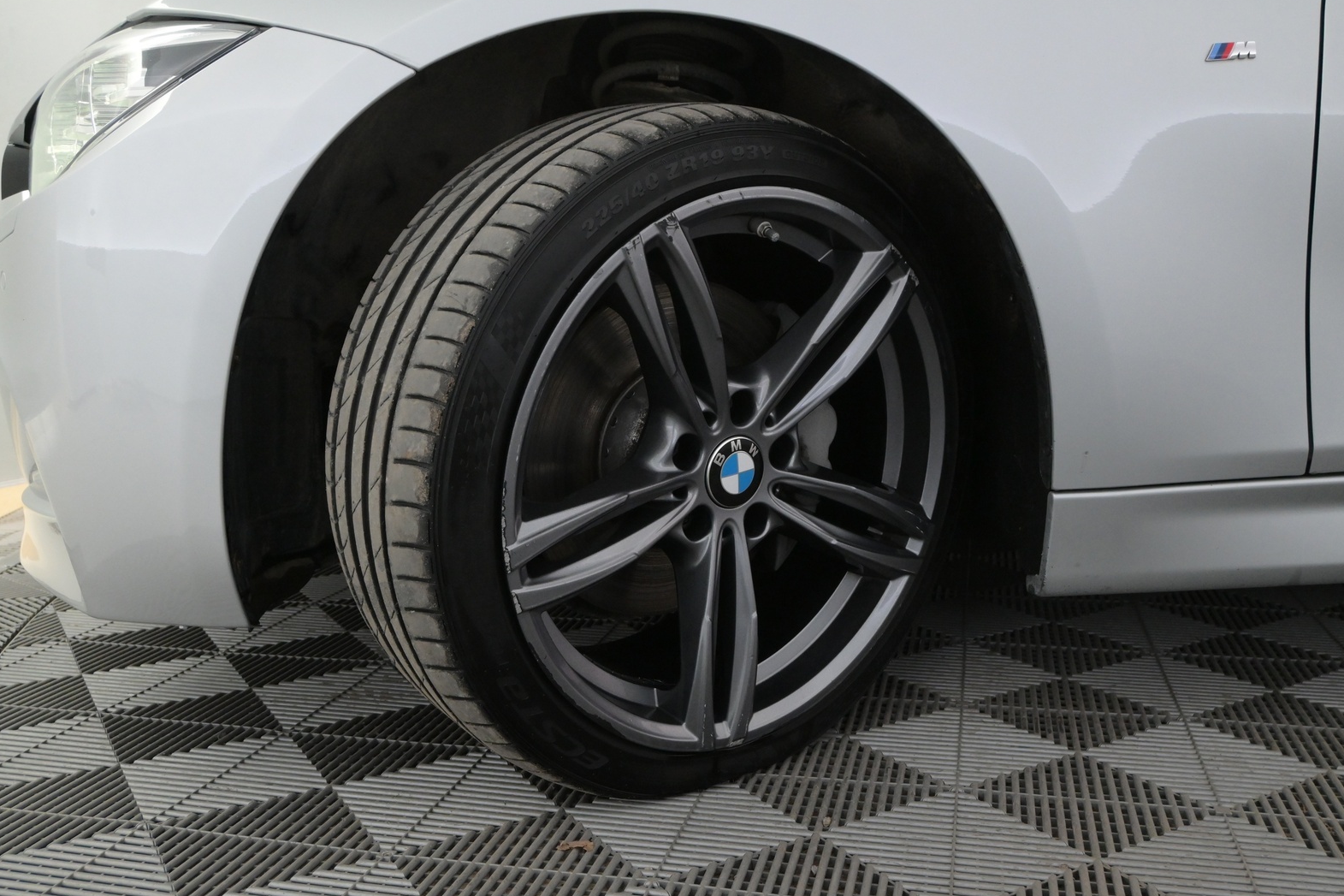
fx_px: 1241
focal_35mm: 33
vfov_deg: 39.7
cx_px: 689
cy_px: 449
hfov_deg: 56.8
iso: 2500
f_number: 5.6
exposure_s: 1/125
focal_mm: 21.5
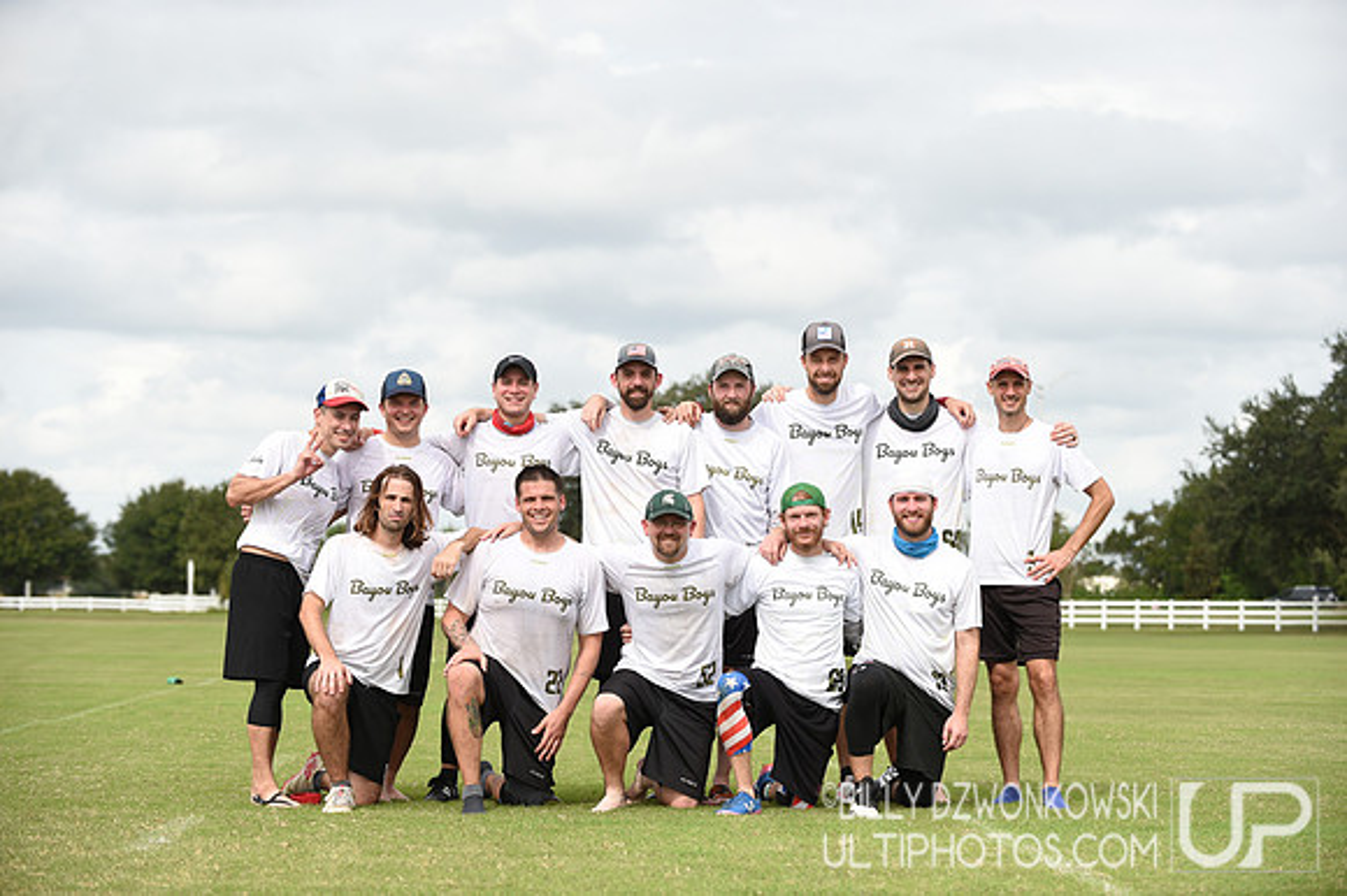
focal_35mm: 90
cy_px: 448
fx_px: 3365
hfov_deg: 22.6
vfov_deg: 15.2
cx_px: 674
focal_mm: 90
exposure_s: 1/640
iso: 100
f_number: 5
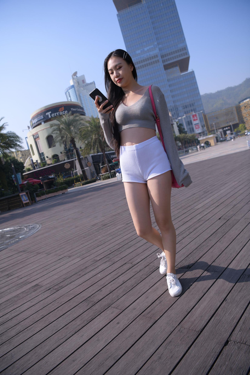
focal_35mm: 24
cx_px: 125
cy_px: 188
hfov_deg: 53.1
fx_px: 250
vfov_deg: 73.7
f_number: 4
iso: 100
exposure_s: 1/1000
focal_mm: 24
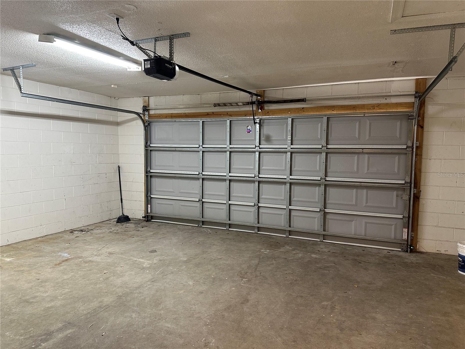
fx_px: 322
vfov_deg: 56.8
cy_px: 174
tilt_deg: -5.5
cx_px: 232
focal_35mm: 24
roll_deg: -0.2
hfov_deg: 71.6
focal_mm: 6.86
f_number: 1.78
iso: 250
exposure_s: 1/60
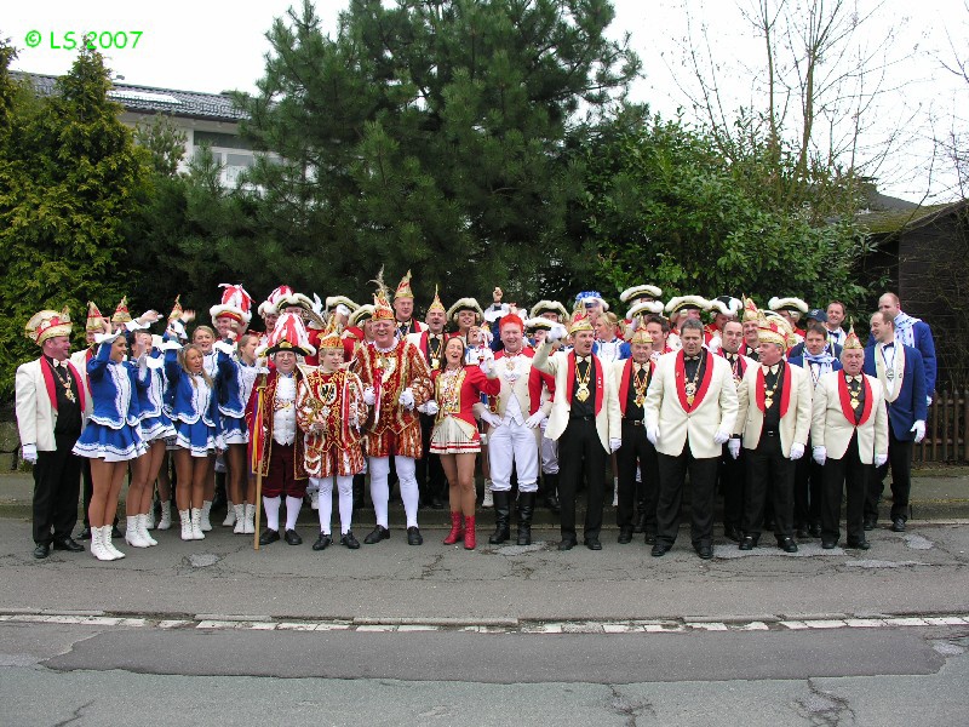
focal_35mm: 35
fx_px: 980
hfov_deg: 52.6
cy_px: 364
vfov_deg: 40.7
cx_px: 484
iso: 50
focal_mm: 8.9
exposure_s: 1/70.1
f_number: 3.6
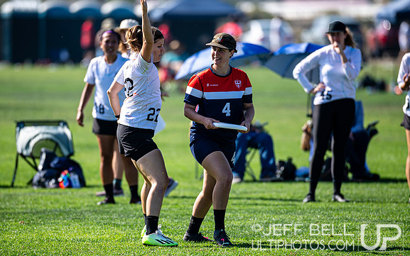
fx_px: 4527
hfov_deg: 5.2
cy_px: 125
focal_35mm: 405
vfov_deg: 3.2
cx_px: 200
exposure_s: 1/1600
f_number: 3.2
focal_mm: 300
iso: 140
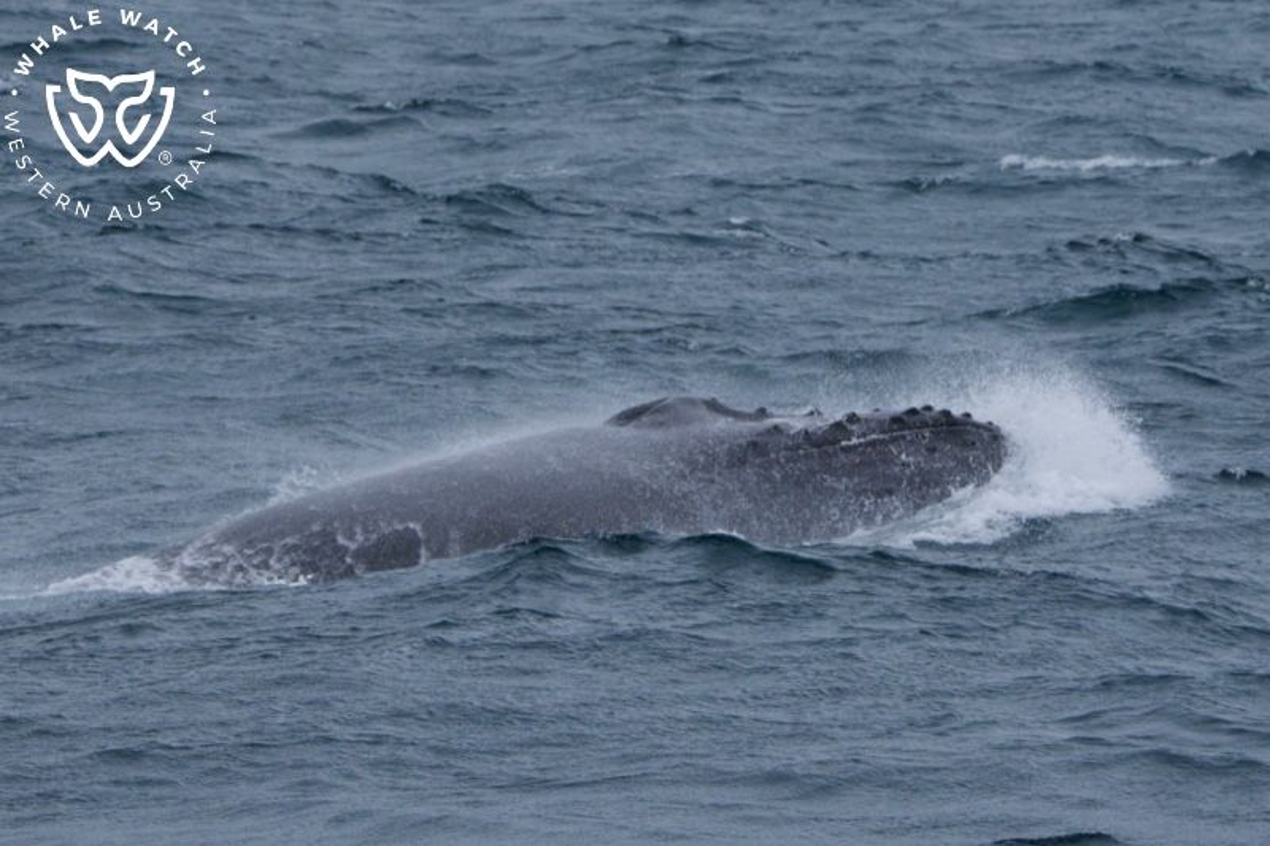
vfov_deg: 6.0
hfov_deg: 9.1
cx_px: 635
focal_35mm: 227
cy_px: 423
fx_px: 8006
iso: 1000
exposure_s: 1/3200
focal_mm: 227
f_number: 8
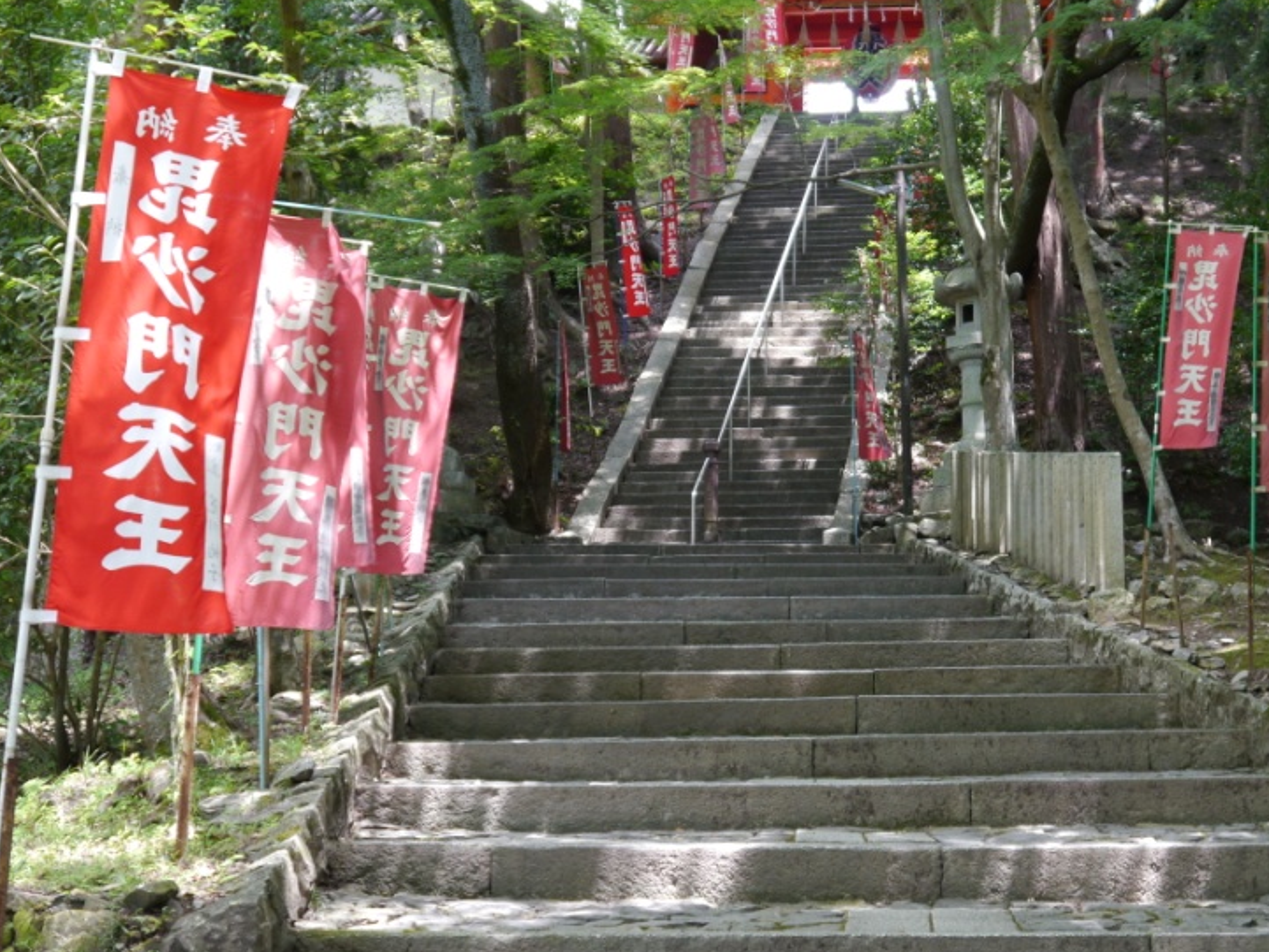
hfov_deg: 27.2
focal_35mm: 71
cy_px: 401
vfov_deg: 20.7
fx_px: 2603
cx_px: 887
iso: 320
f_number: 4.6
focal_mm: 25
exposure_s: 1/60
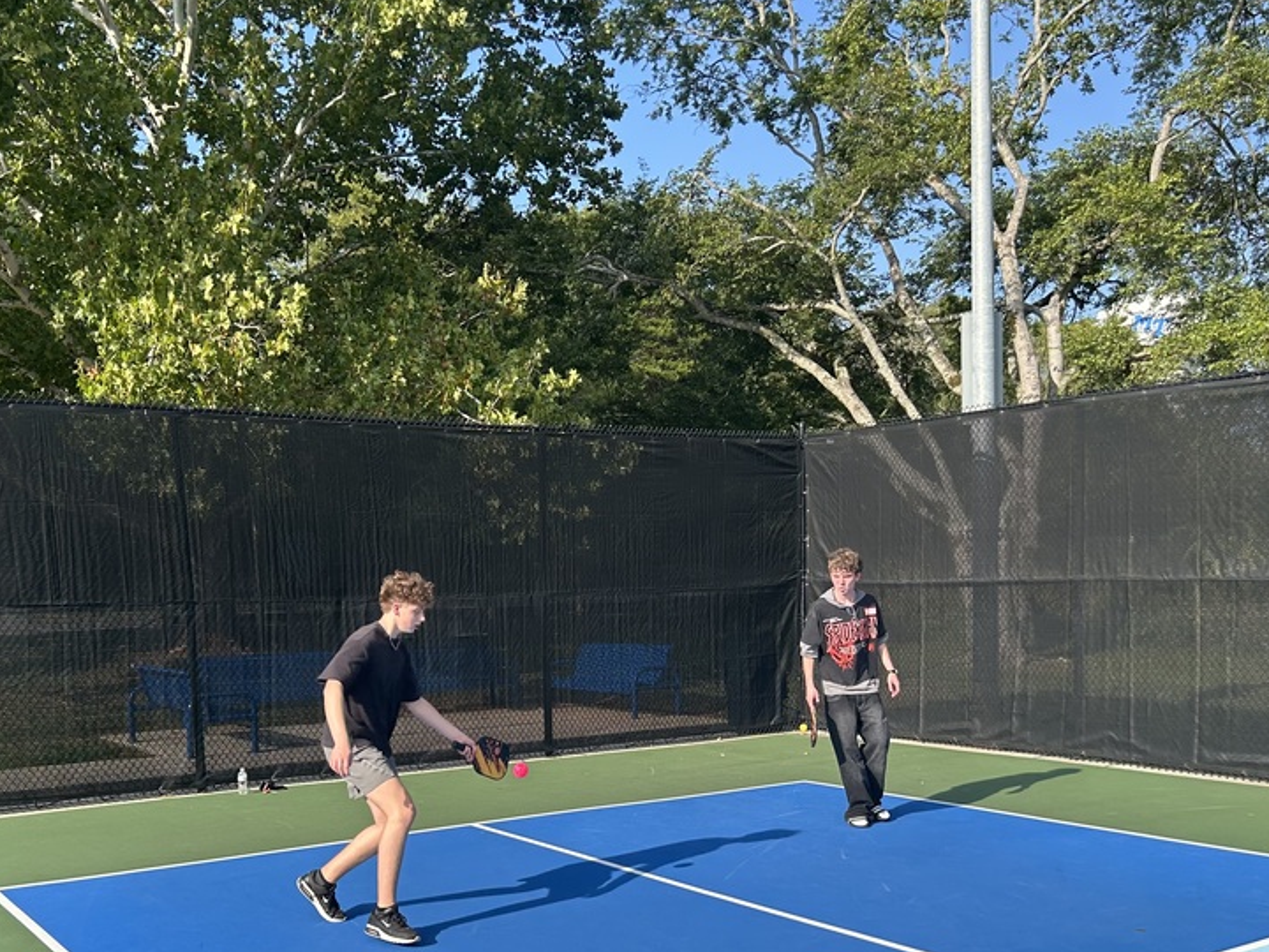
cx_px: 497
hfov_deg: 49.8
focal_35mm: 37
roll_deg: +1.1
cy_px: 672
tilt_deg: -4.0
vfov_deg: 38.0
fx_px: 1356
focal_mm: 5.7
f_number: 1.5
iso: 50
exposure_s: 1/1838
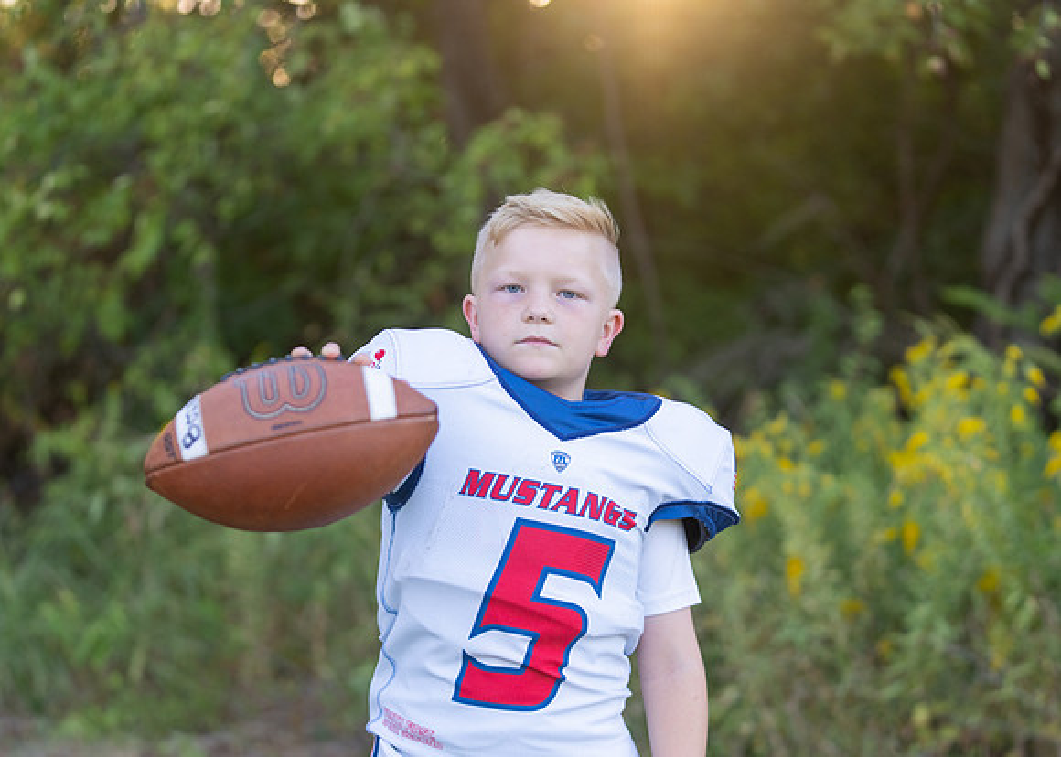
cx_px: 519
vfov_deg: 16.4
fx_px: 2620
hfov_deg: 22.9
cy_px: 449
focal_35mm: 87
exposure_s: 1/320
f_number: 2.8
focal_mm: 70
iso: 250
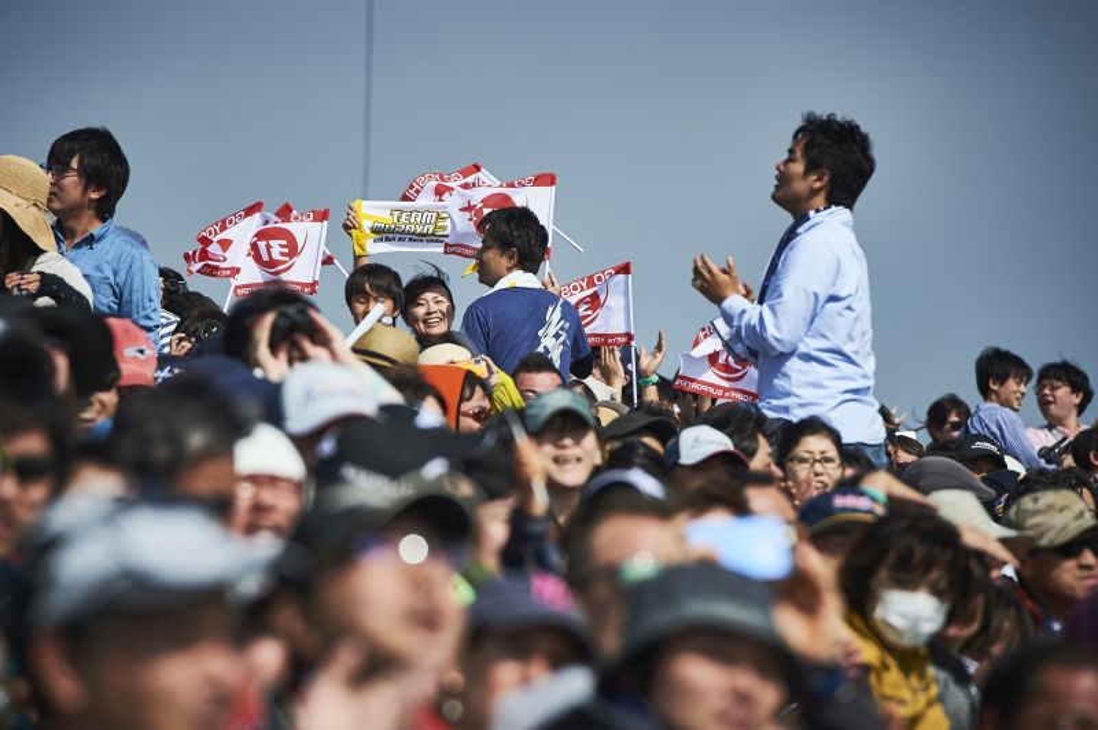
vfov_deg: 3.4
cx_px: 549
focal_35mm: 400
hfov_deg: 5.2
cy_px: 365
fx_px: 12190
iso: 250
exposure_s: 1/1250
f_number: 9
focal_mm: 400
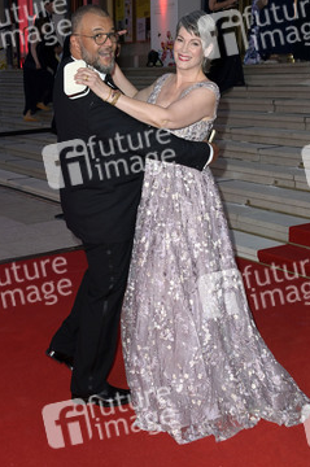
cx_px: 147
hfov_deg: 26.9
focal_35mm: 50
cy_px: 223
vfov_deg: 39.6
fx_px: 648
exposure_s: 1/200
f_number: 5.6
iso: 1600
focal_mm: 45
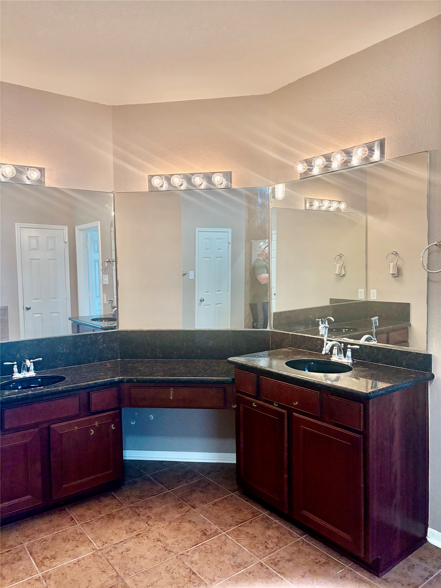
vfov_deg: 67.3
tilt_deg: -2.7
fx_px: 442
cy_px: 294
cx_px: 220
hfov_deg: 53.1
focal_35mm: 26
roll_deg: +0.7
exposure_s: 1/120
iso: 200
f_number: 1.6
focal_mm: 5.96
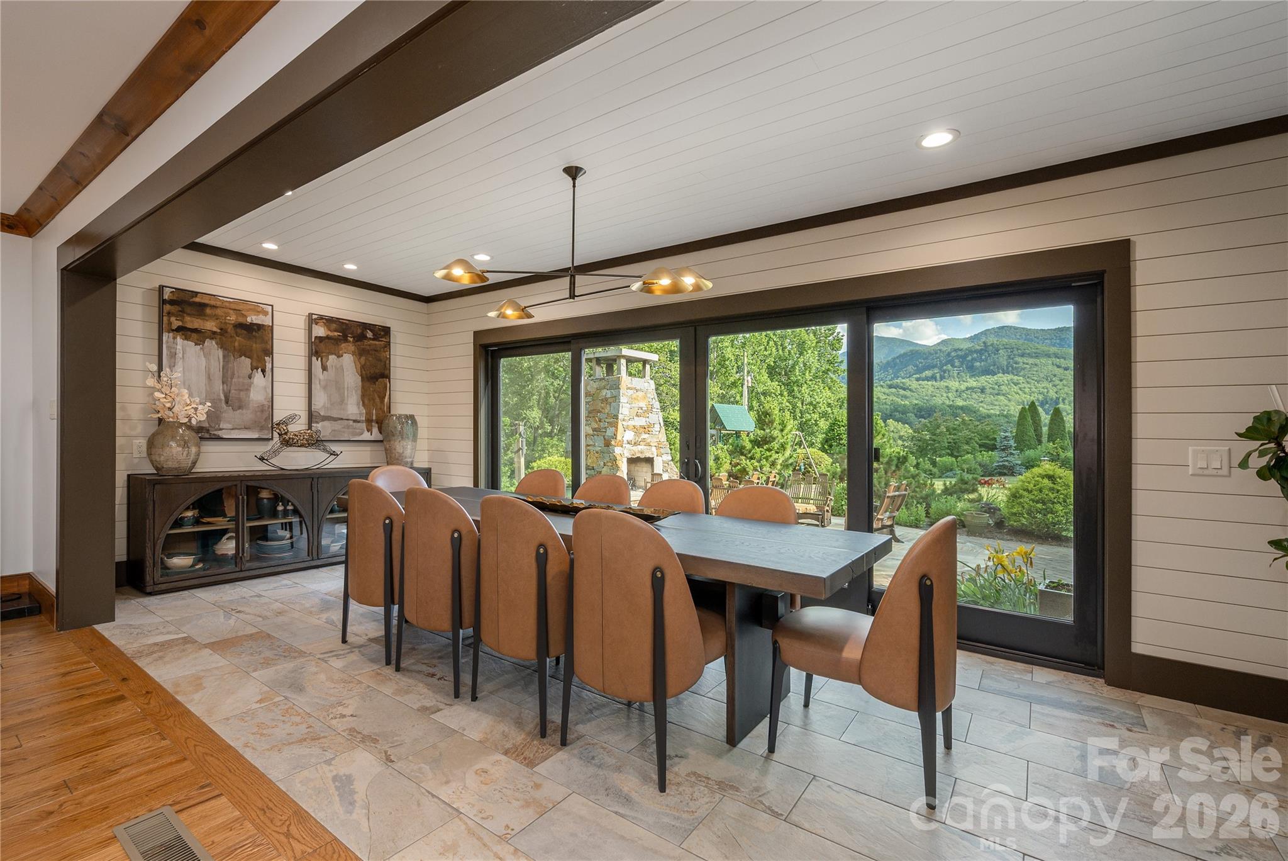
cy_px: 430
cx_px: 644
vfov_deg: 79.3
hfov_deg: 102.3
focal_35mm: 14
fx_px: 519
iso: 320
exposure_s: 1/50
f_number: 7.1
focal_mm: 14.5
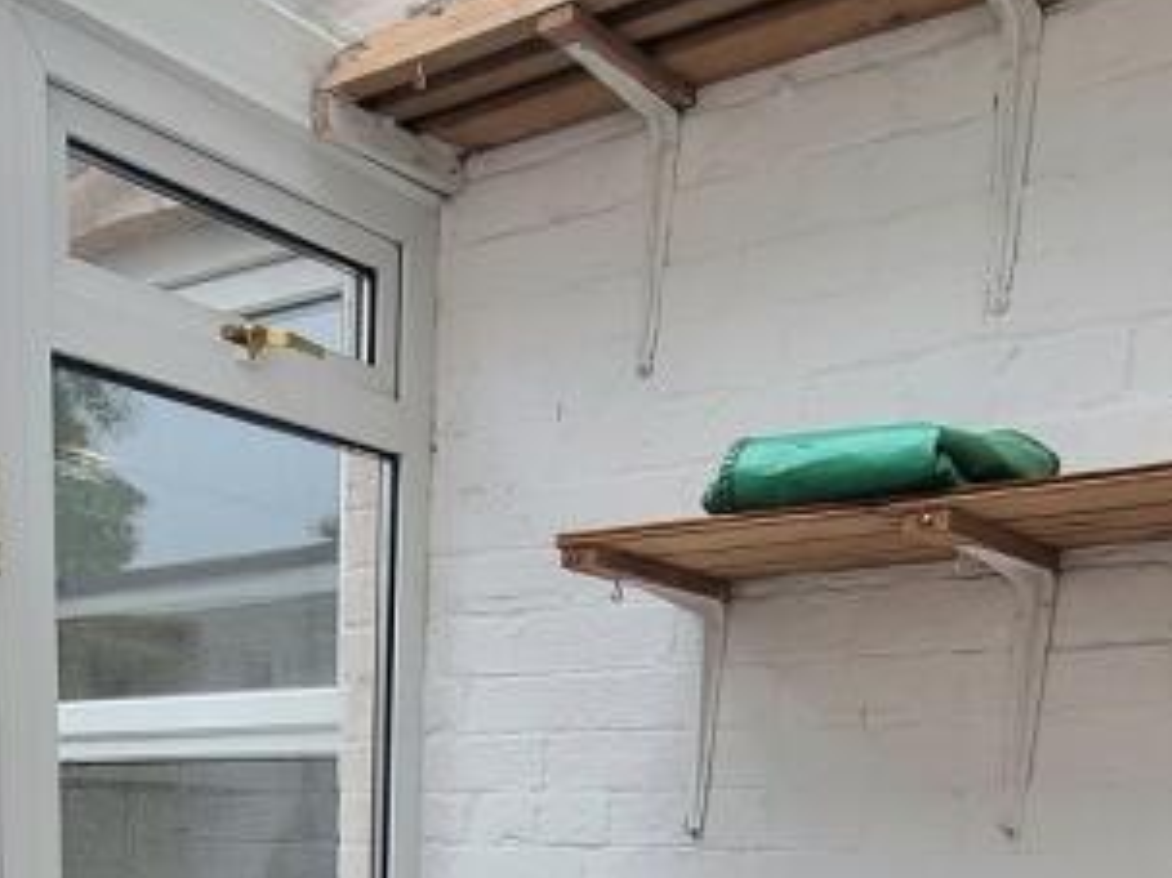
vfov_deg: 27.5
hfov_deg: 41.5
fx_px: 1489
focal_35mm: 44
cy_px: 1133
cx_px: 271
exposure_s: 1/238
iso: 50
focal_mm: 2.2
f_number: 2.2
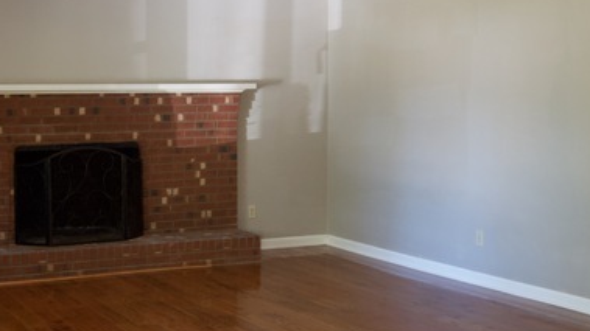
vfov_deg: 21.4
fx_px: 876
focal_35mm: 56
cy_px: 180
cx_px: 162
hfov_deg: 36.5
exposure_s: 1/40
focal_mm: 18
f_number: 3.5
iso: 800
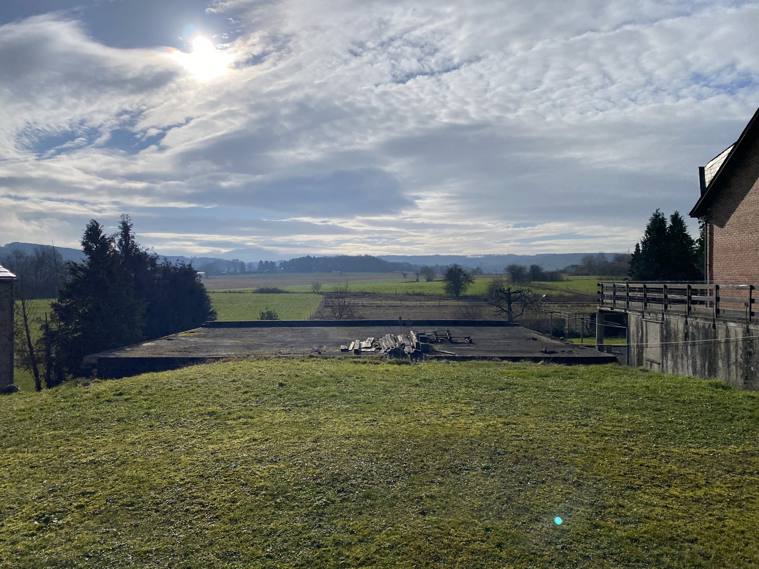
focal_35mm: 26
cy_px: 284
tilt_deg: -0.1
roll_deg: -0.1
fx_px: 570
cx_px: 380
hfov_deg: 67.3
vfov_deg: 53.1
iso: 40
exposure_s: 1/14286
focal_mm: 4.25
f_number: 1.8
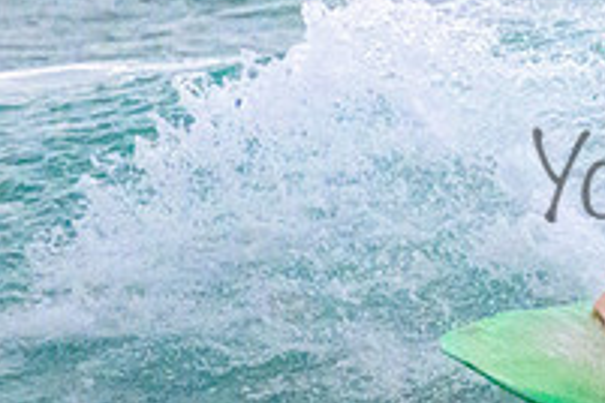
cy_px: 30
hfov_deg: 0.7
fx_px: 46733
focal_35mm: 2781
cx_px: 834
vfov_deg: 0.5
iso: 16000
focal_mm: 800
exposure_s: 1/2000
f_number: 11
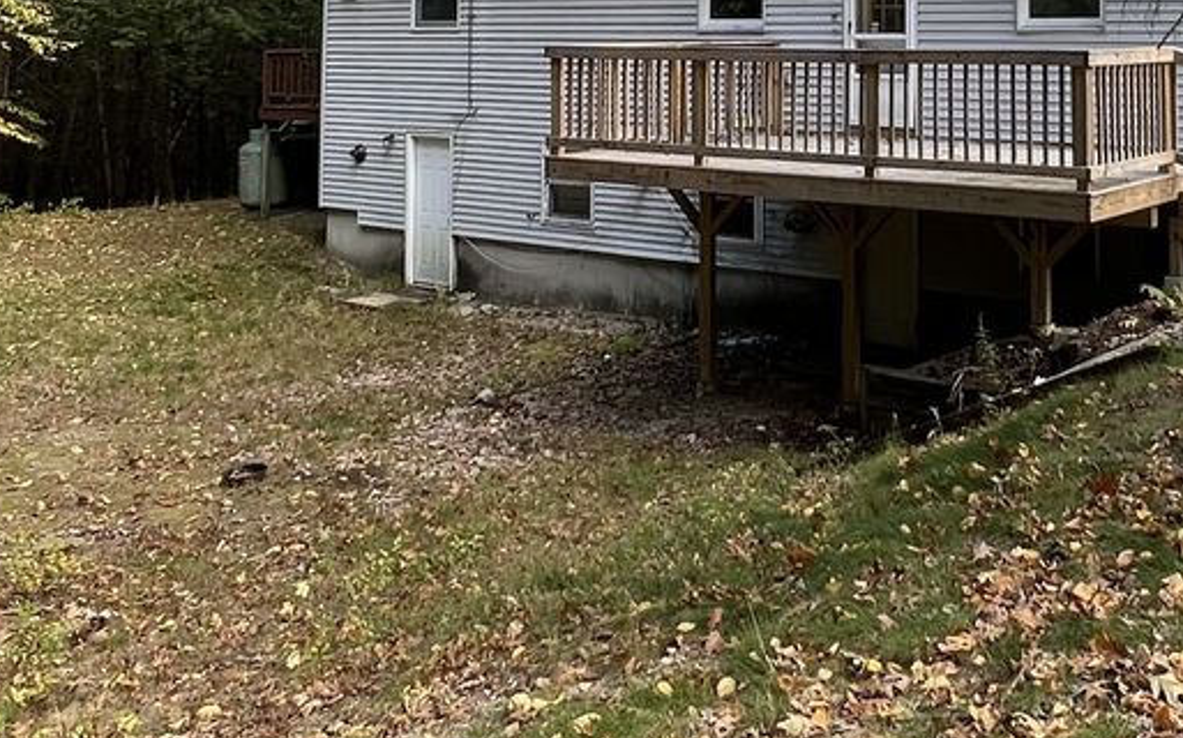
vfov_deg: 27.4
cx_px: 814
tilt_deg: +3.5
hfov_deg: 45.3
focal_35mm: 43
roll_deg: +0.1
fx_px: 1386
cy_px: -62
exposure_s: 1/99
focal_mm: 1.57
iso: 32
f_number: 1.8
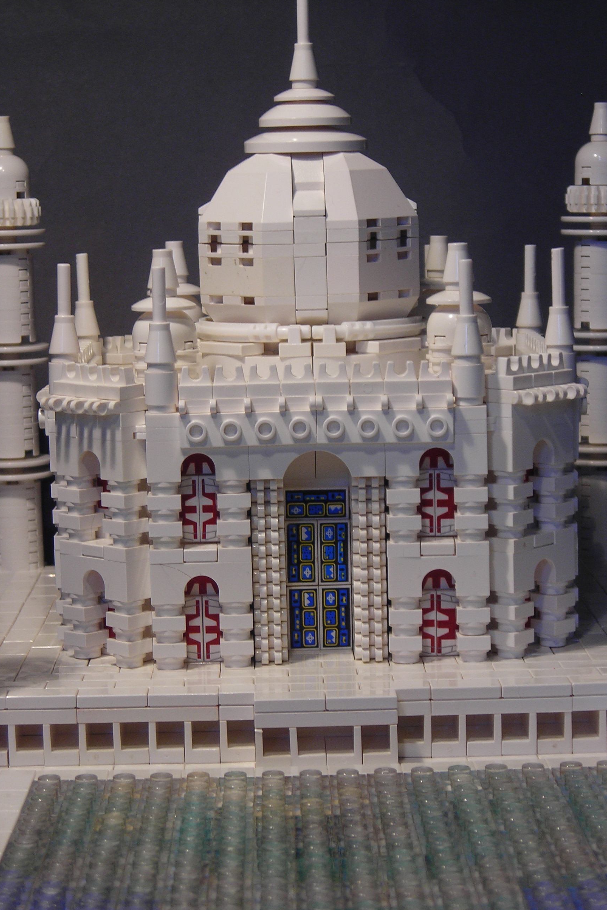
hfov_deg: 14.6
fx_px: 2377
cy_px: 454
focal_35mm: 94
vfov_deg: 21.7
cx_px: 311
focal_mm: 14.8
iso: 50
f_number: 4.6
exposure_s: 1/34
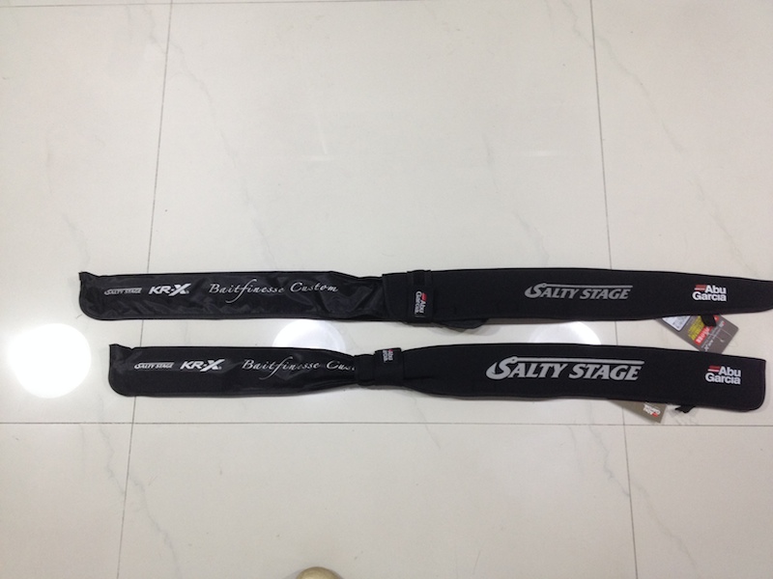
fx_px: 782
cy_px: 290
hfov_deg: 52.6
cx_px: 386
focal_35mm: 35
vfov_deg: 40.7
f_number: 2.4
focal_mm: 4.28
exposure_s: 1/20
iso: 100
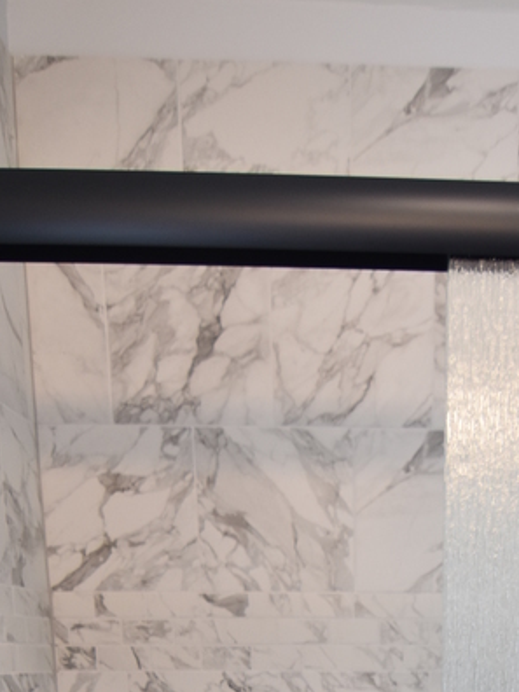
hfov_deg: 32.5
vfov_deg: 33.3
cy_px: 877
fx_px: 866
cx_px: 407
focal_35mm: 43
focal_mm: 11
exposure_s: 1/250
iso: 640
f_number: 2.8
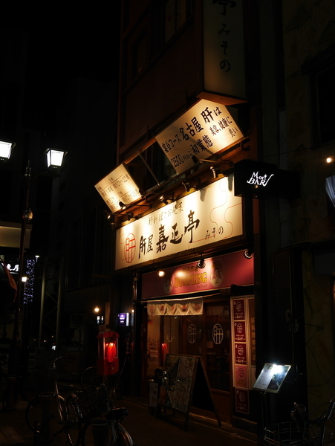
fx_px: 515
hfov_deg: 36.0
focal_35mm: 40
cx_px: 168
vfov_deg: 46.8
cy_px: 223
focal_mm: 20
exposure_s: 1/60
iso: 500
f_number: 4.6
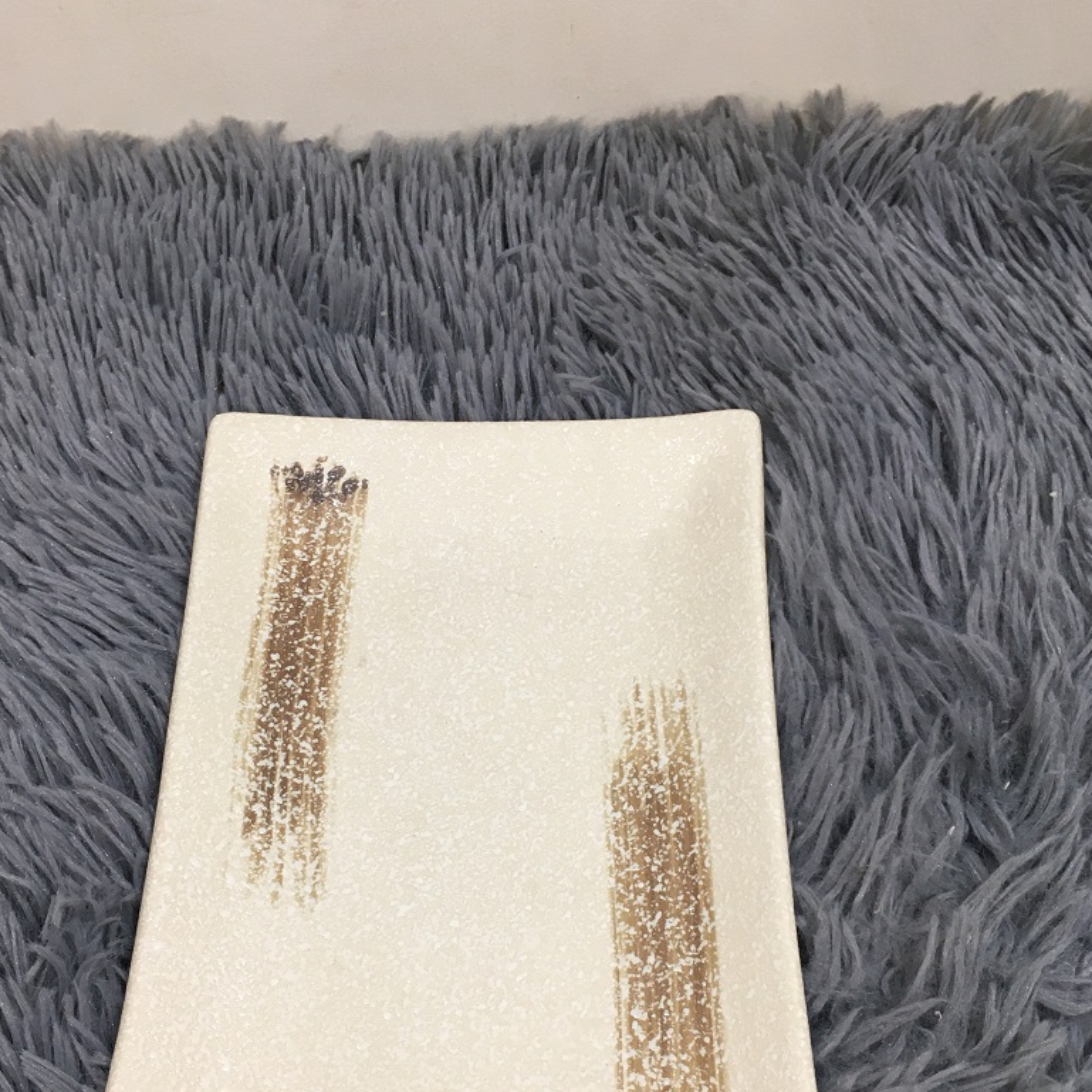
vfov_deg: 41.5
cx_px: 513
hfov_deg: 41.8
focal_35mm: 40
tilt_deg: -58.3
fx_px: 1428
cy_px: 692
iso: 80
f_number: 2.2
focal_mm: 4.15
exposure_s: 1/33
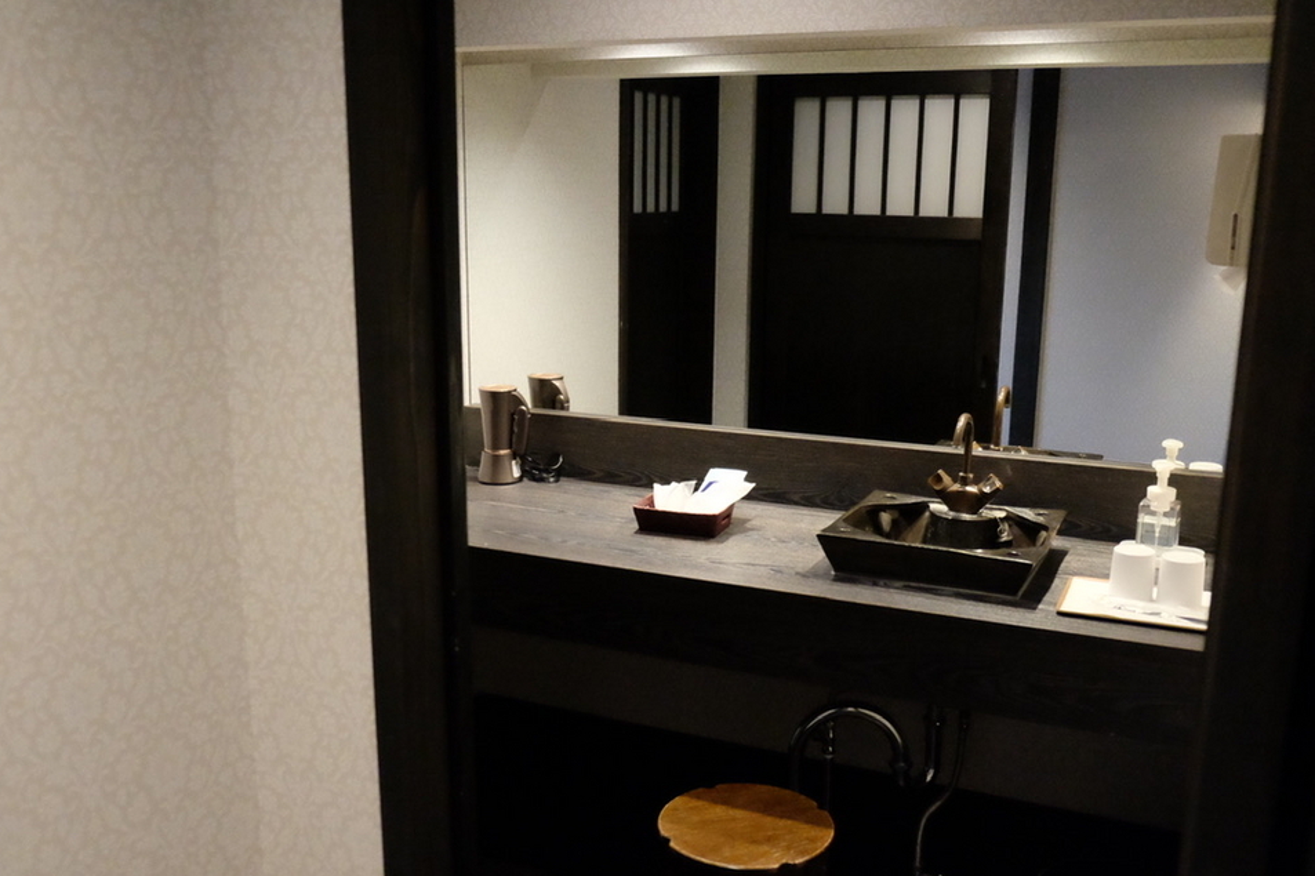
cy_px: 499
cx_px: 664
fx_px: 1242
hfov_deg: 55.8
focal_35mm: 34
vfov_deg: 38.8
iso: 6400
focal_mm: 18
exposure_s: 1/160
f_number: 2.8
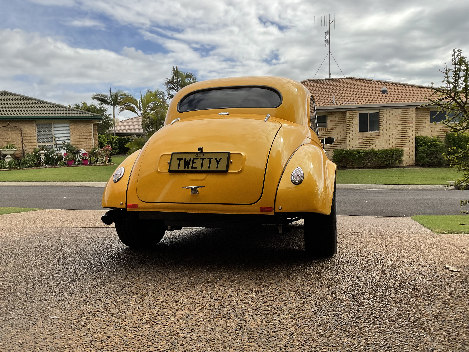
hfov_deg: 61.7
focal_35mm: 29
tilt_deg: -2.7
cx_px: 234
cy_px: 176
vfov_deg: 48.2
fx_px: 393
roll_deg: +1.1
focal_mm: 3
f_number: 1.8
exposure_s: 1/1984
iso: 16
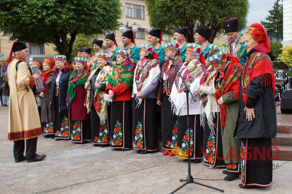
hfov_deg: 49.6
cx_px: 146
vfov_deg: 34.1
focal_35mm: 39
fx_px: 316
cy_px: 97
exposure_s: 1/160
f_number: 5
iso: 100
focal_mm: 26
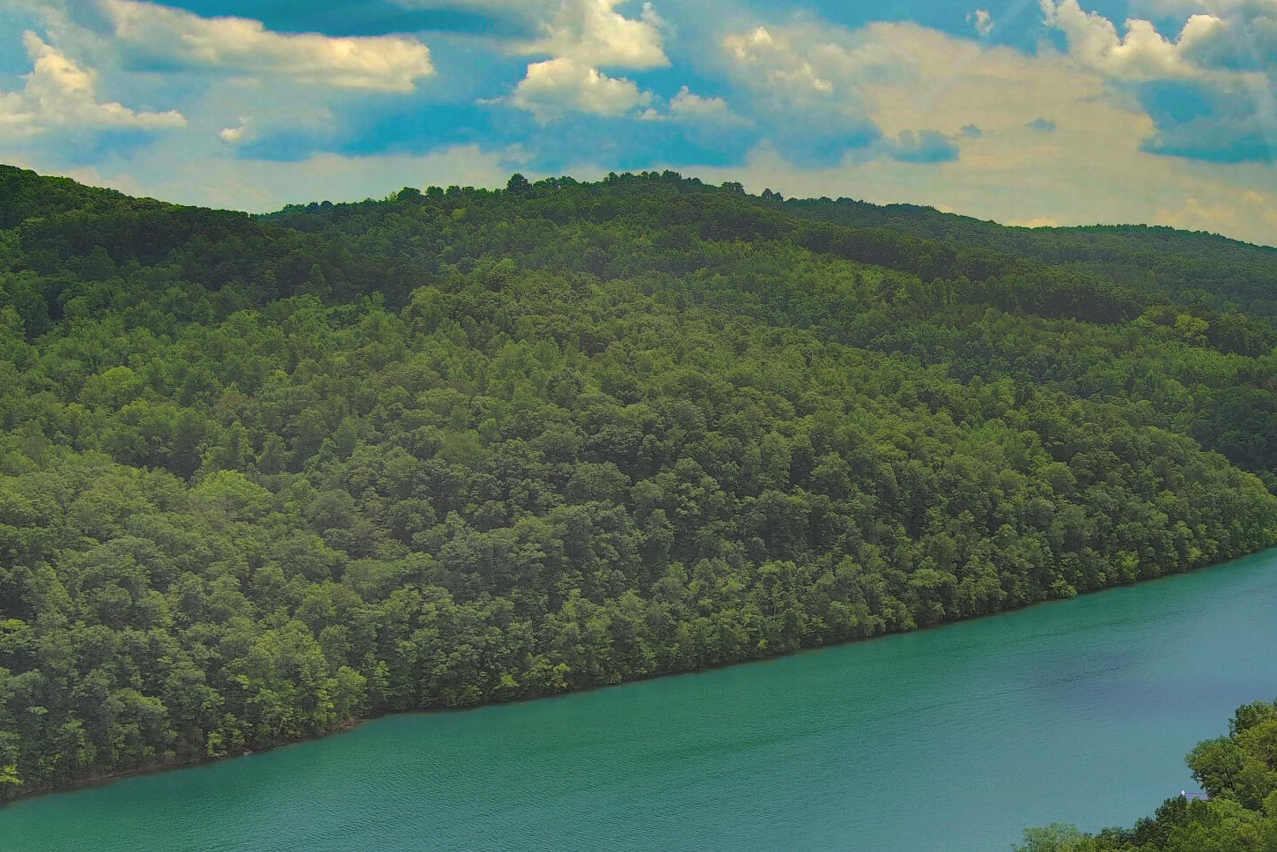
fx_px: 2128
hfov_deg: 32.2
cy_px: 531
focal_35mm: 60
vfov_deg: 22.6
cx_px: 1077
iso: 102
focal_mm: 10.57
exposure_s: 1/1992
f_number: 2.8
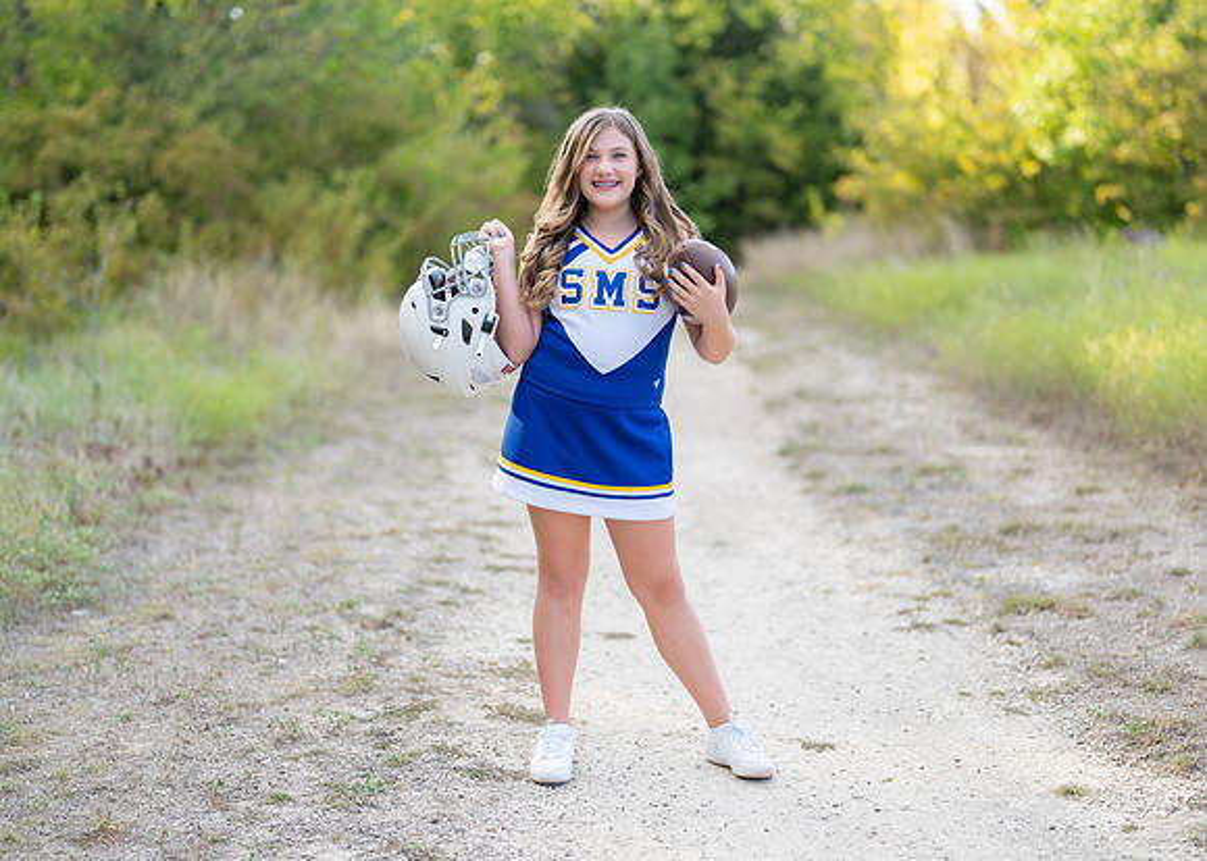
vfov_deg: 24.0
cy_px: 432
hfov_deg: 33.2
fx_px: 2027
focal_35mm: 59
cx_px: 620
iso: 100
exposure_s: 1/1000
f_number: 1.2
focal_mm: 50
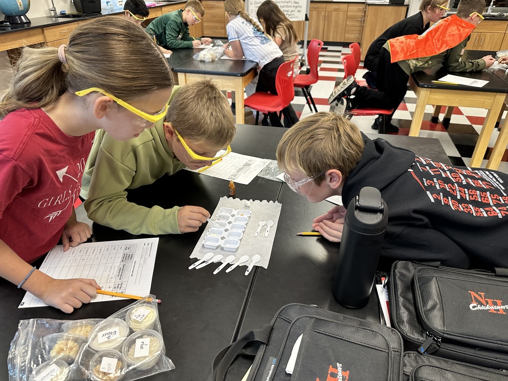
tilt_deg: -31.2
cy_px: 190
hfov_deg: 71.6
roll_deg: +0.1
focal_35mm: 24
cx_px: 254
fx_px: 352
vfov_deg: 56.8
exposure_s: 1/121
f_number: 1.78
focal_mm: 6.86
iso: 200
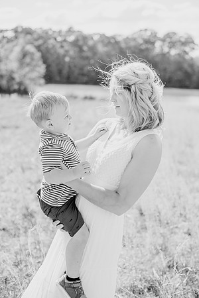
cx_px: 100
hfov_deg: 27.0
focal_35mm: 50
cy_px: 149
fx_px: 415
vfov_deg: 39.6
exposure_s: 1/800
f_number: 2.8
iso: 100
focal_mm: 50
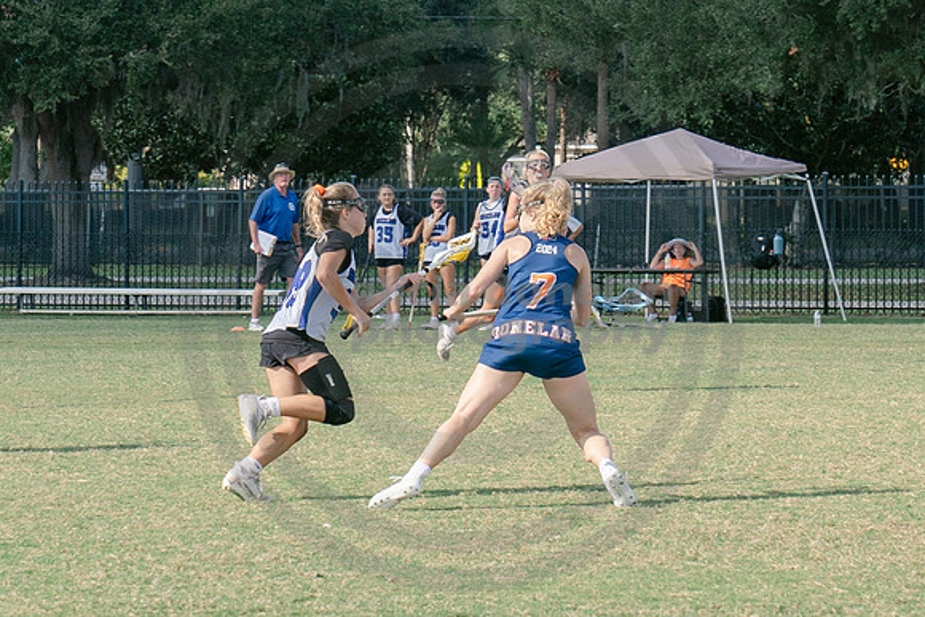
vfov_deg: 6.2
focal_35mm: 222
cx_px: 548
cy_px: 234
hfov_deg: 9.3
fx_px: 5704
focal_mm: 70
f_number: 5.6
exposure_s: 1/800
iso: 250
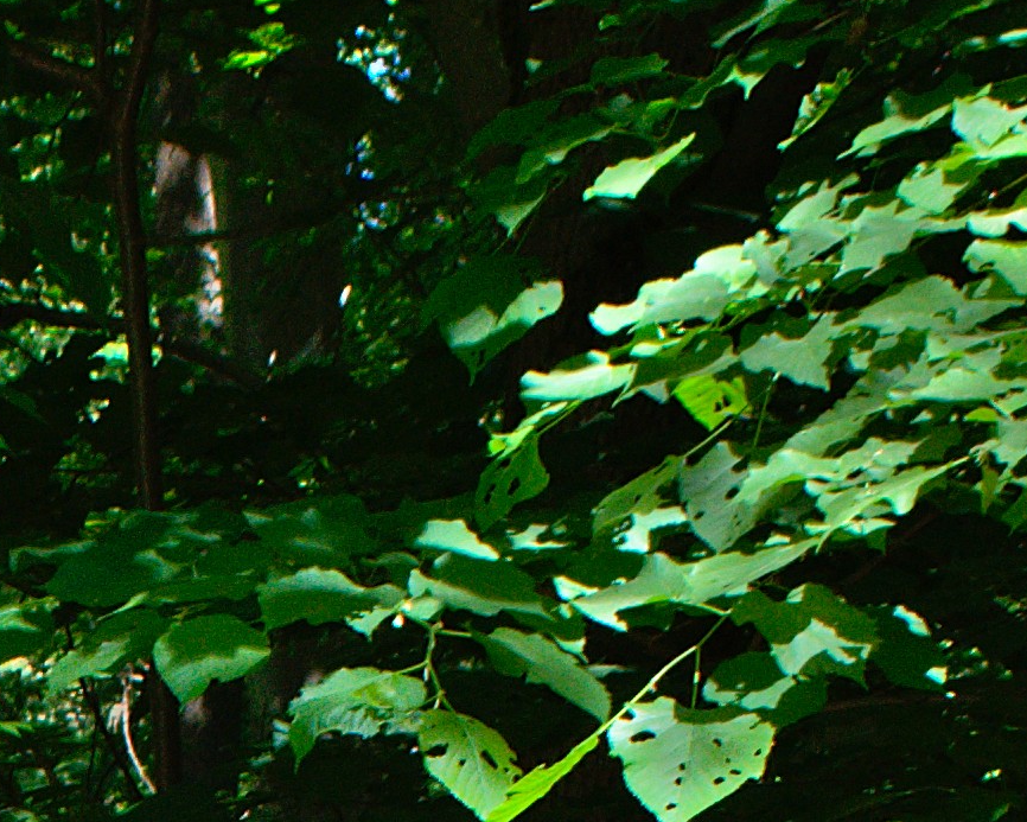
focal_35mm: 273
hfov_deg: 6.9
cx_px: -805
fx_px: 8299
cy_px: 1923
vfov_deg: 5.5
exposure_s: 1/250
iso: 400
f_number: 8
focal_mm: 28
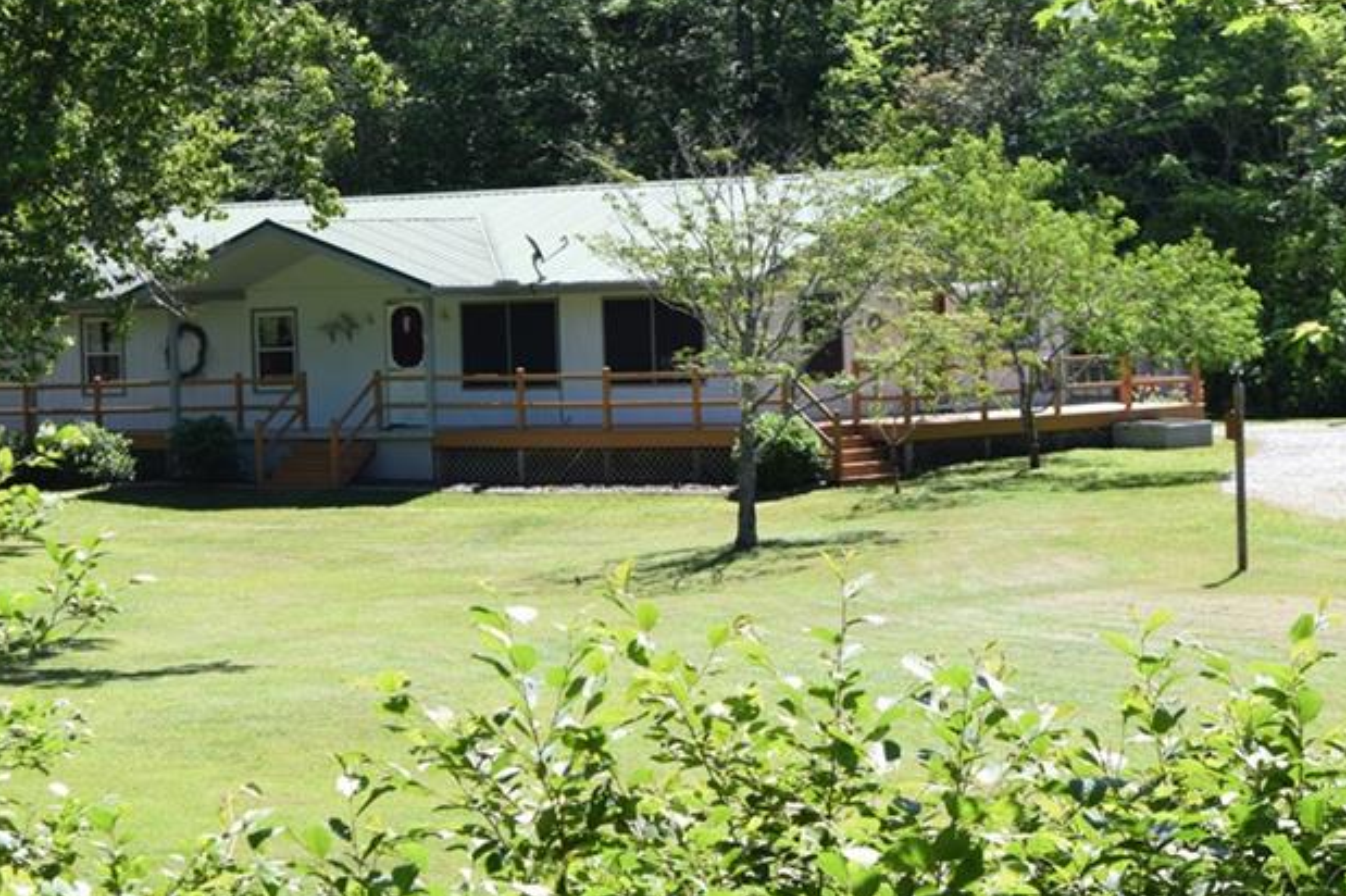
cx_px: 498
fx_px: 4820
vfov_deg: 10.6
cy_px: 294
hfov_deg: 15.9
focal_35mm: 129
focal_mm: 52
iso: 220
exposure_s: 1/250
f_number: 8
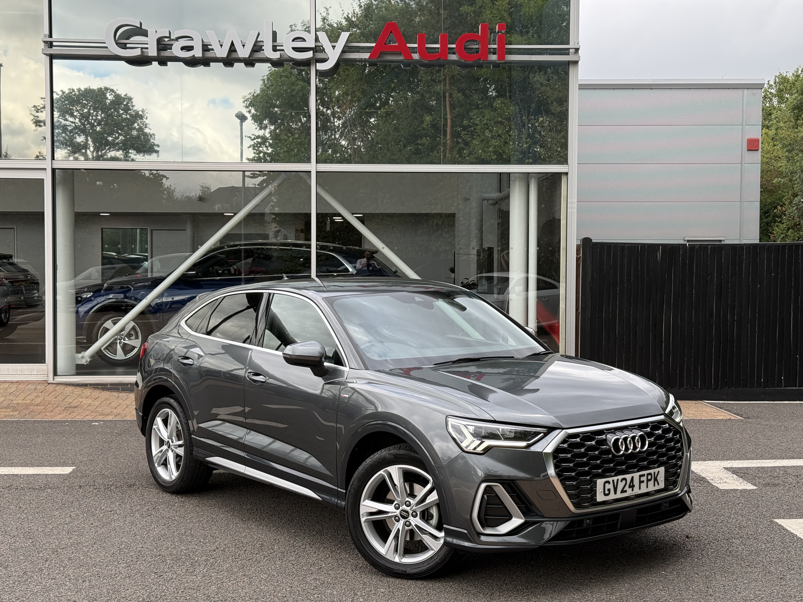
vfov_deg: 30.3
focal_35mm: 48
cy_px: 301
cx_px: 402
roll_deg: +0.6
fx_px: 1113
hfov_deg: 39.7
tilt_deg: -1.8
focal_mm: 6.76
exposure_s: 1/663
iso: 64
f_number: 1.78
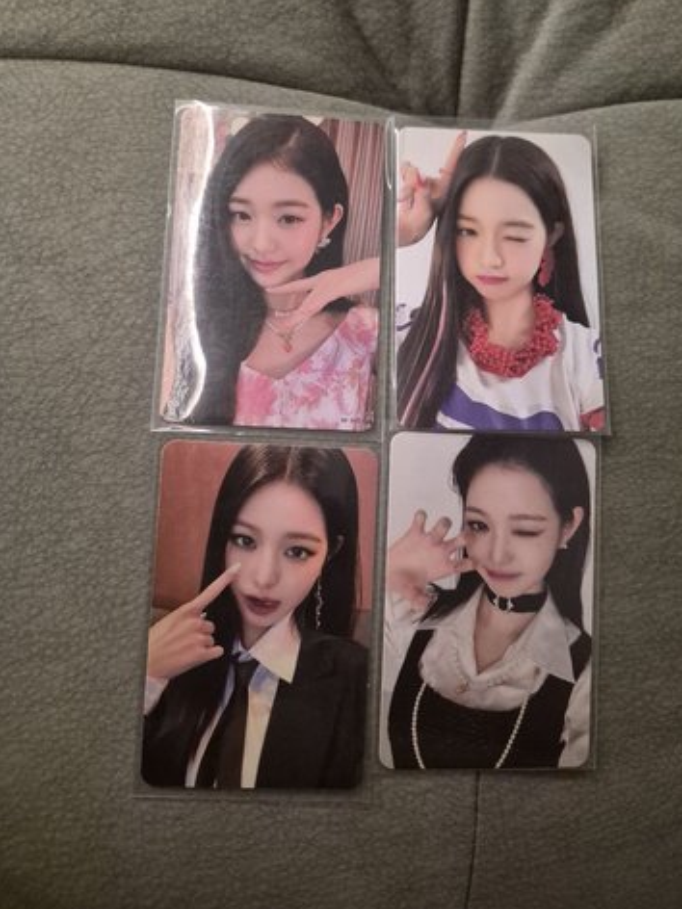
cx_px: 380
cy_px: 403
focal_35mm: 26
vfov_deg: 67.1
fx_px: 683
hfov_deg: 52.9
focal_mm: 5.4
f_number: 1.8
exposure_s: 1/120
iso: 2000
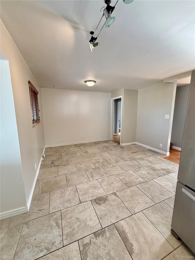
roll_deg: +0.6
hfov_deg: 85.7
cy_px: 130
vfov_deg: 102.1
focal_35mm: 14
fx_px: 105
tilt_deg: -8.0
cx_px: 98
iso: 250
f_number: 2.2
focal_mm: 2.22
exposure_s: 1/120
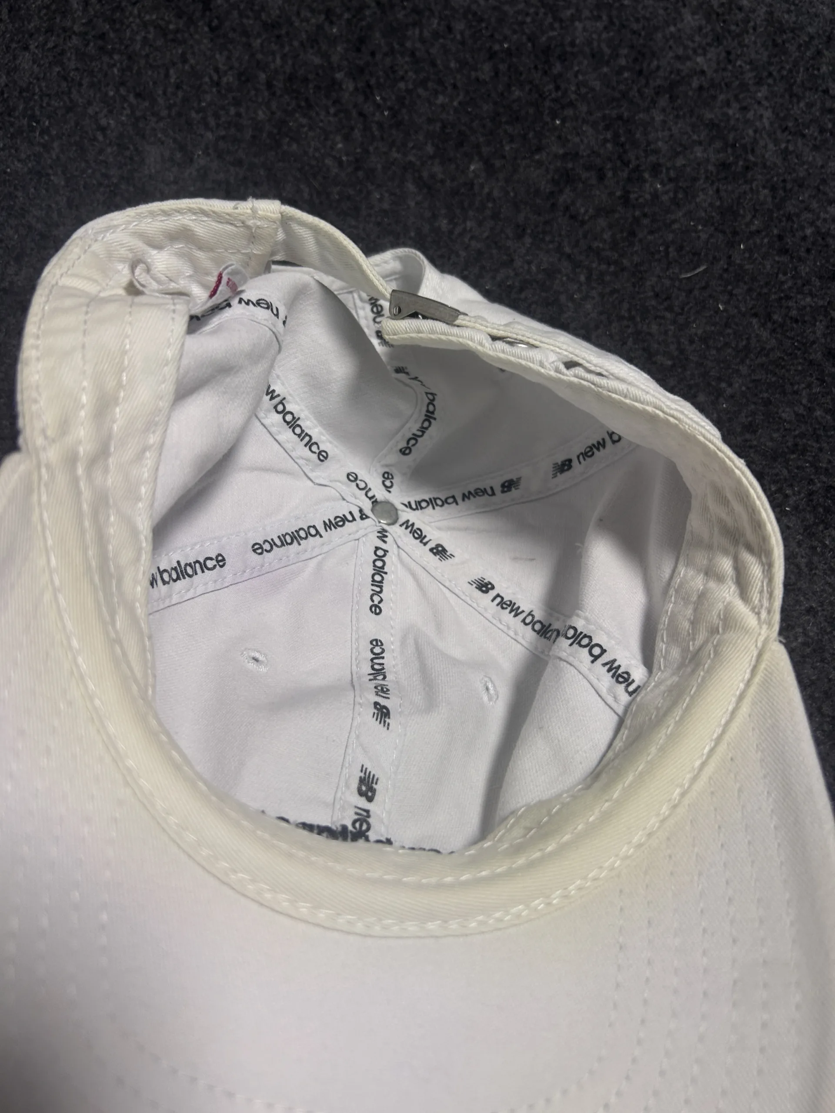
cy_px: 556
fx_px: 836
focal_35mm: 26
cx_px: 418
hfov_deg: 53.1
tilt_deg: -82.4
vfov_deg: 67.3
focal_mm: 5.7
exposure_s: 1/100
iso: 64
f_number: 1.5
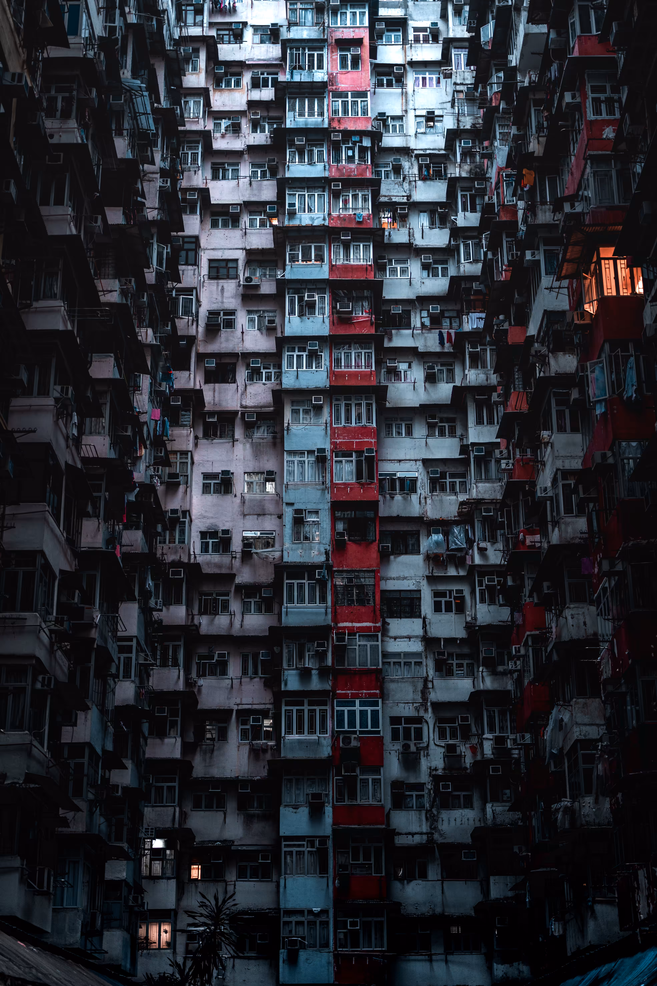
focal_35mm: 50
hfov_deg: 27.0
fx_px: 1369
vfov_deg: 39.6
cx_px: 328
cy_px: 493
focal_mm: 50
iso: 400
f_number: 1.4
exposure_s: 1/200
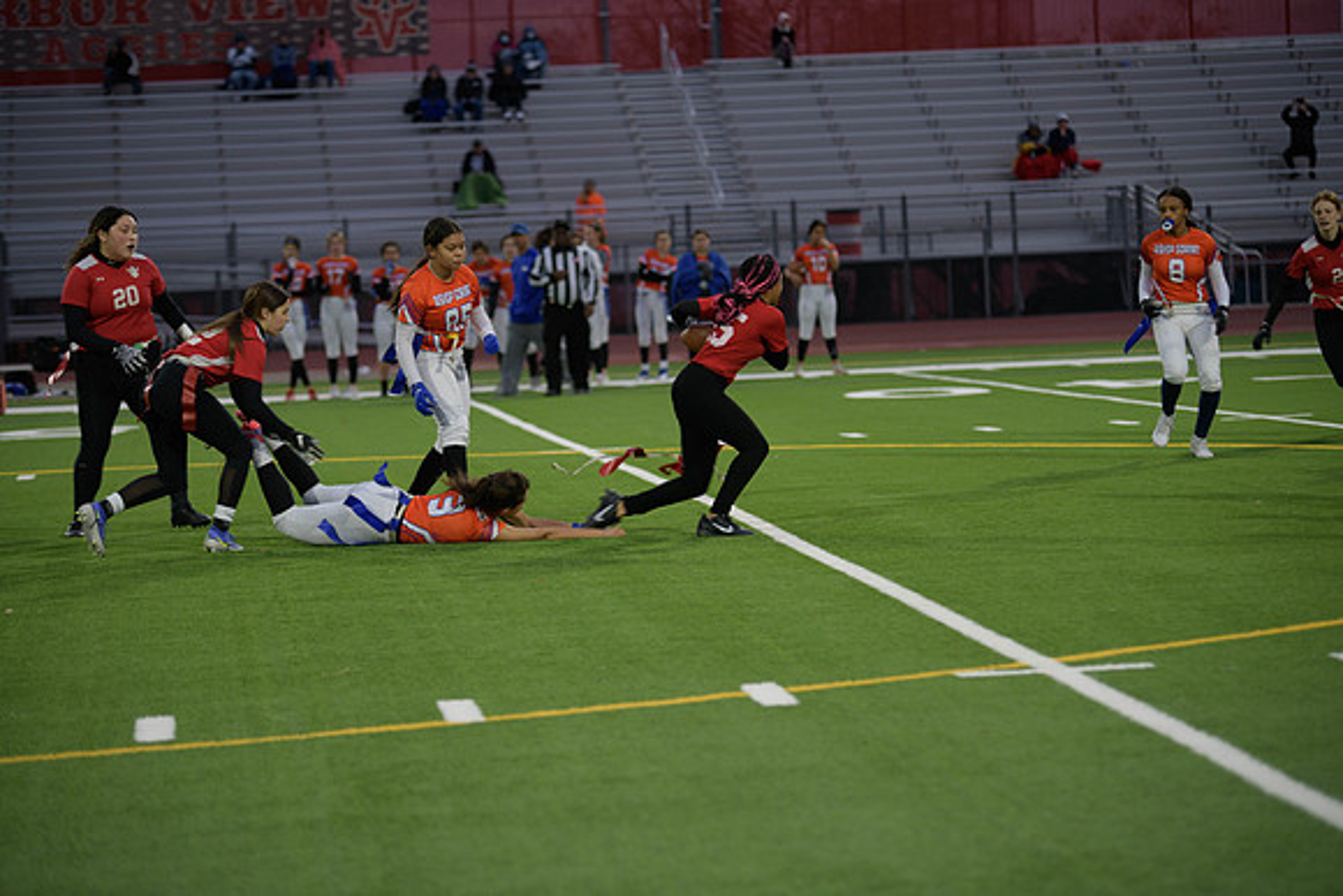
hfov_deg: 16.8
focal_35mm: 122
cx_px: 672
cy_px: 448
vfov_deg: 11.2
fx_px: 4552
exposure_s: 1/200
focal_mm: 122
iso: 400
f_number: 2.8
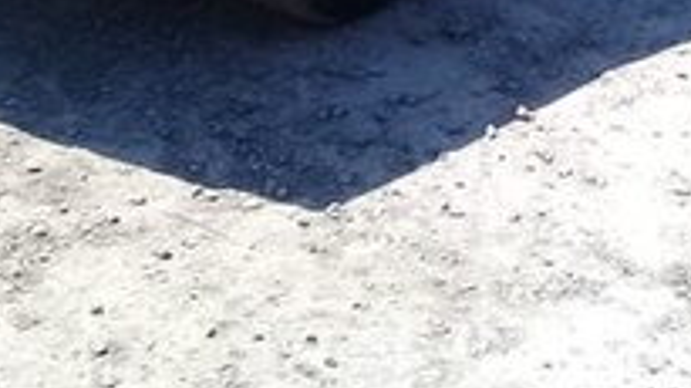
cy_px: -339
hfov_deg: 19.6
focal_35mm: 109
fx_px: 1996
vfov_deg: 10.4
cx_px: 448
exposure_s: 1/747
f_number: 2.2
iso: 50
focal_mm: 3.3
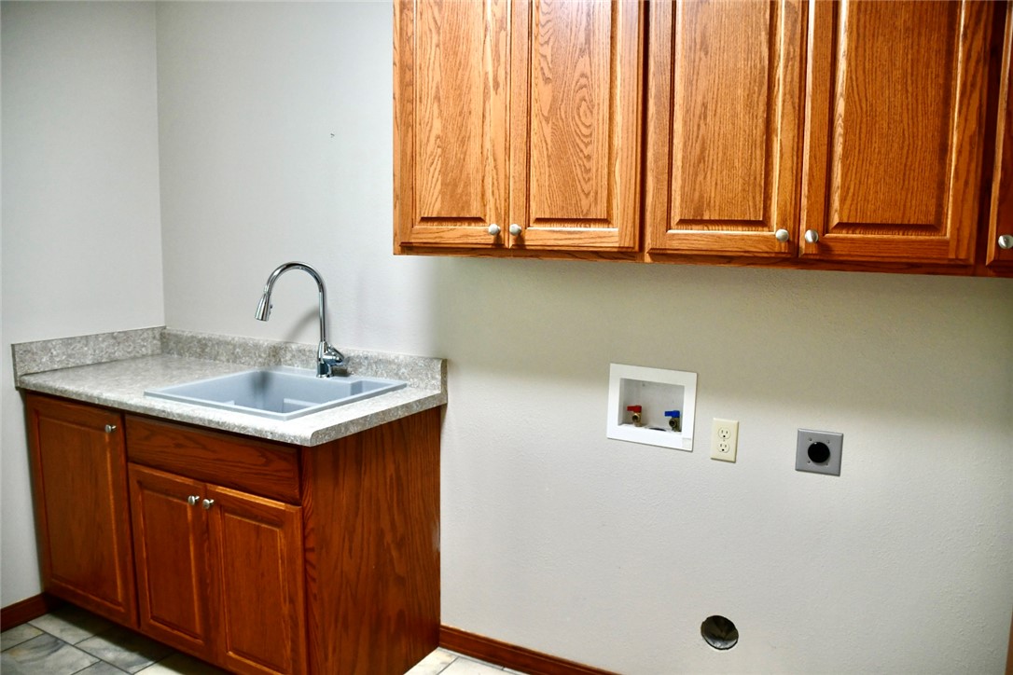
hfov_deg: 67.4
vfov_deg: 47.9
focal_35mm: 27
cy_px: 338
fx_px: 760
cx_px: 506
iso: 1100
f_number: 3.5
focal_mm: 18
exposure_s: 1/125
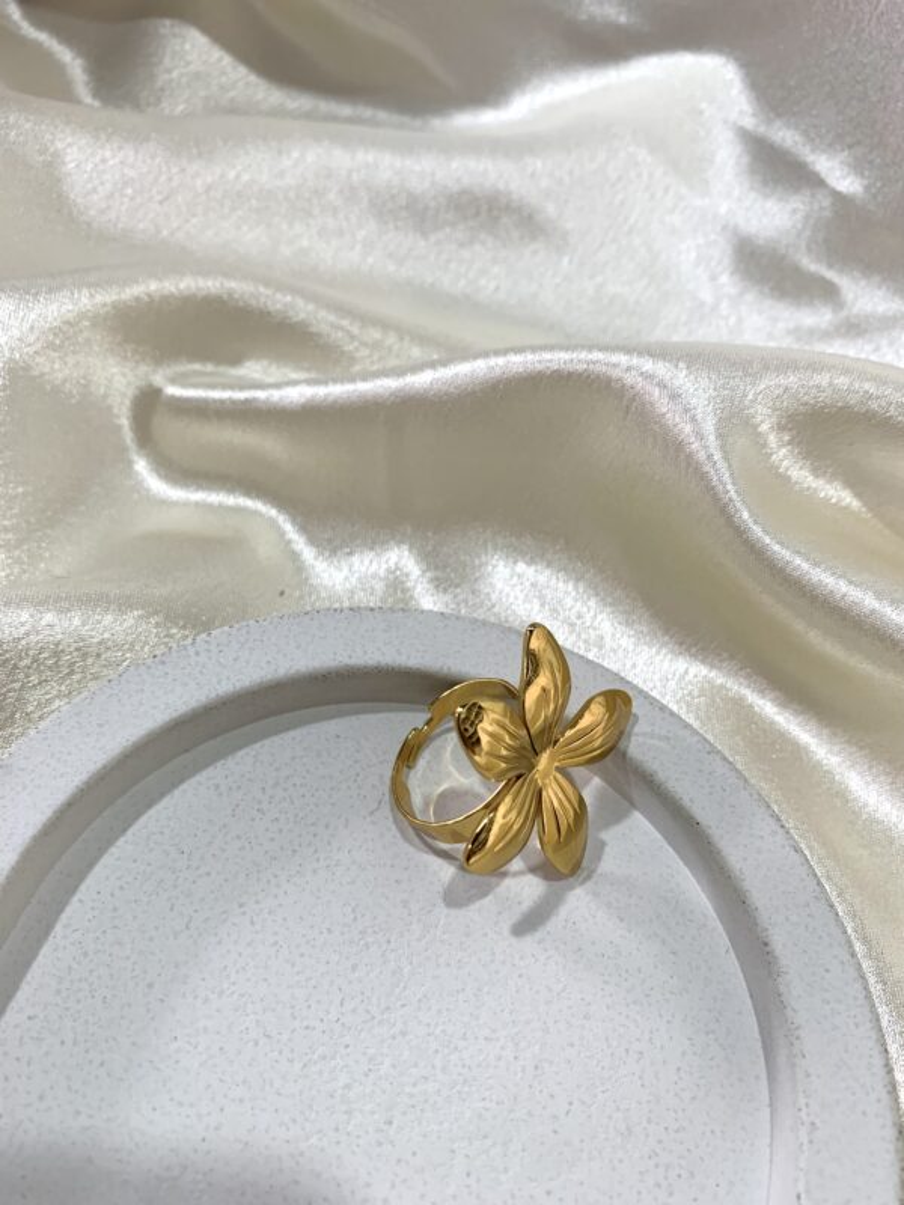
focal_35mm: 26
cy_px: 602
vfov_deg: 67.3
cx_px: 452
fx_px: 905
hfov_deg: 53.1
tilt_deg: -55.1
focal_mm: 4.25
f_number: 1.8
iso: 80
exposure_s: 1/100
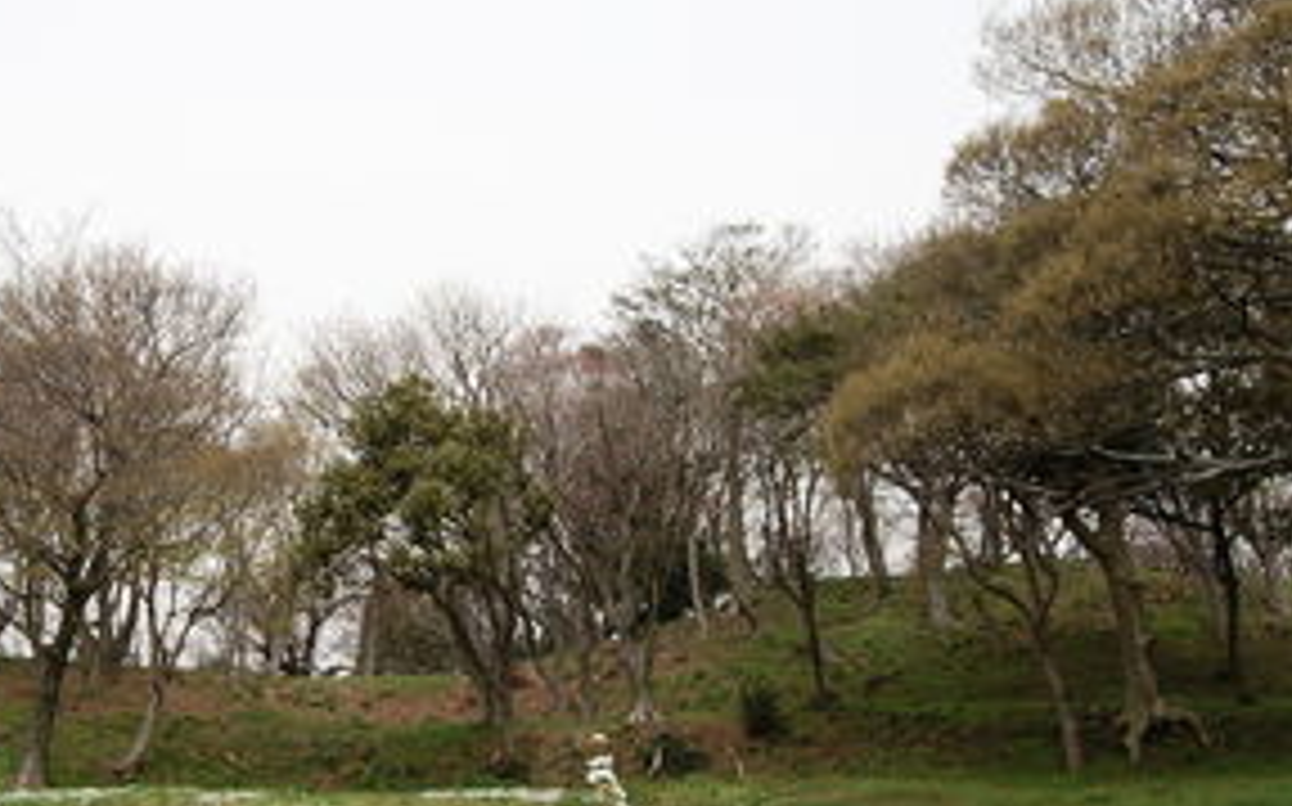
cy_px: 529
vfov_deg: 27.8
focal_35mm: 46
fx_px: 1619
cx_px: 365
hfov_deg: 42.5
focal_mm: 18
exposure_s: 1/250
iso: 200
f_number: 8
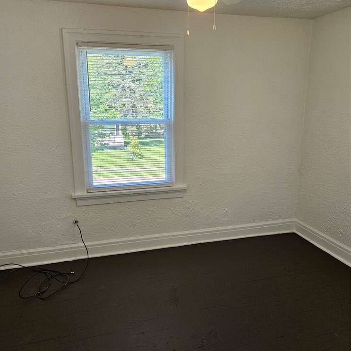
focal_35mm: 28
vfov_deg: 57.3
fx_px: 321
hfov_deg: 57.3
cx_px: 170
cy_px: 178
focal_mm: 5.4
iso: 125
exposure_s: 1/180
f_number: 1.8
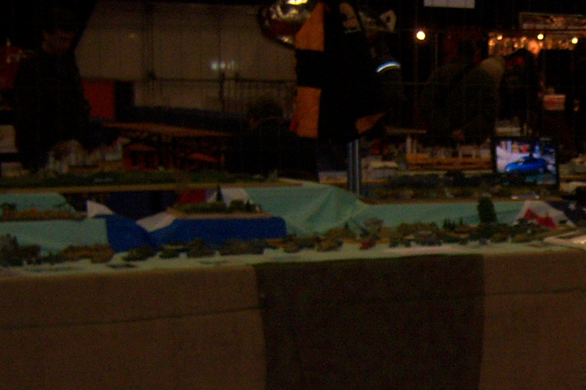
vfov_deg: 12.4
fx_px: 1774
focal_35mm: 109
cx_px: 689
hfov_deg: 17.9
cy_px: 422
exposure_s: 1/60
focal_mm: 7.5
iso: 160
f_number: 2.8
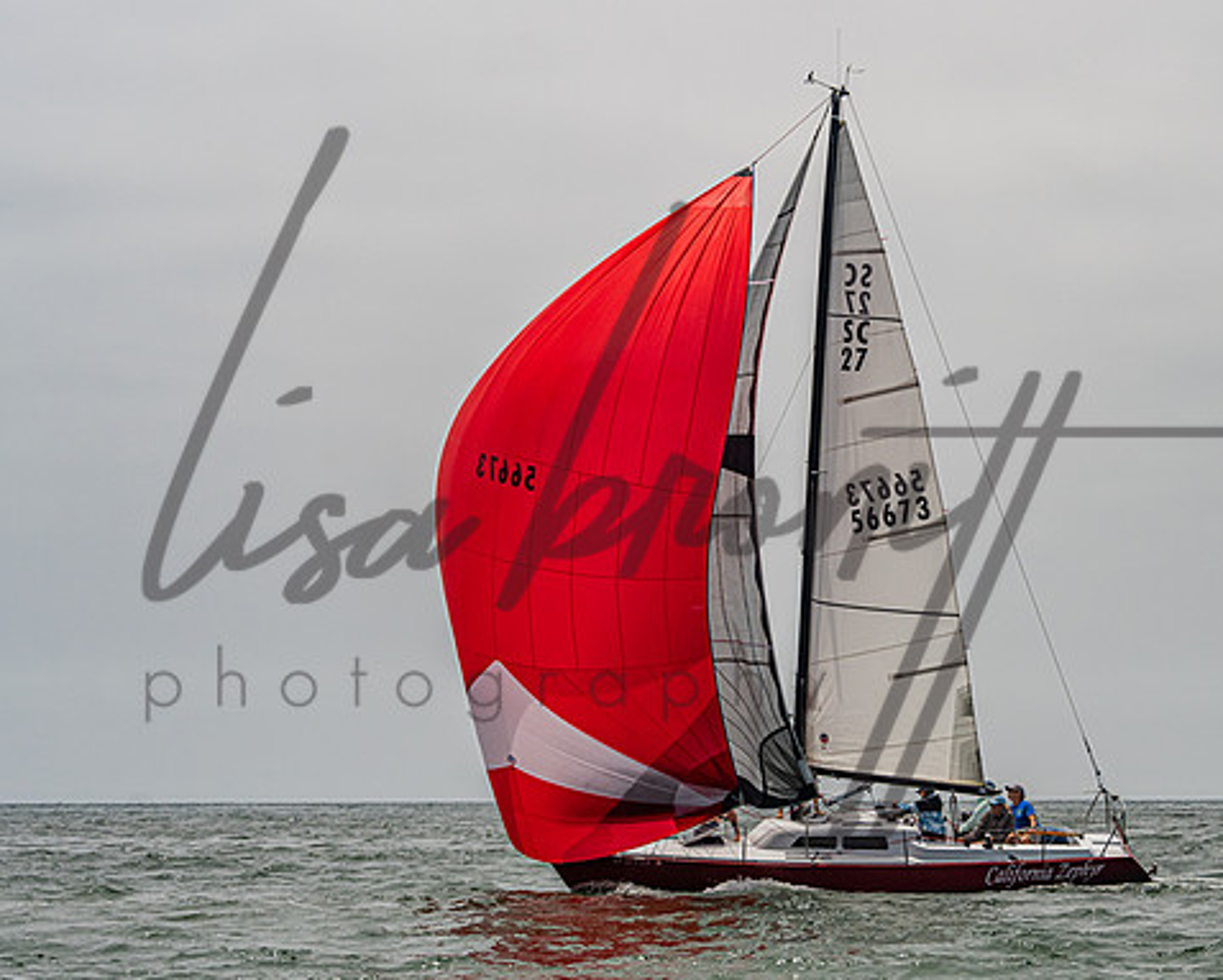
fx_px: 4889
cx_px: 796
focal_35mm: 135
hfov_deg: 14.2
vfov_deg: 11.4
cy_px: 438
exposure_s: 1/3200
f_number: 8
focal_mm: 89
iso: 500
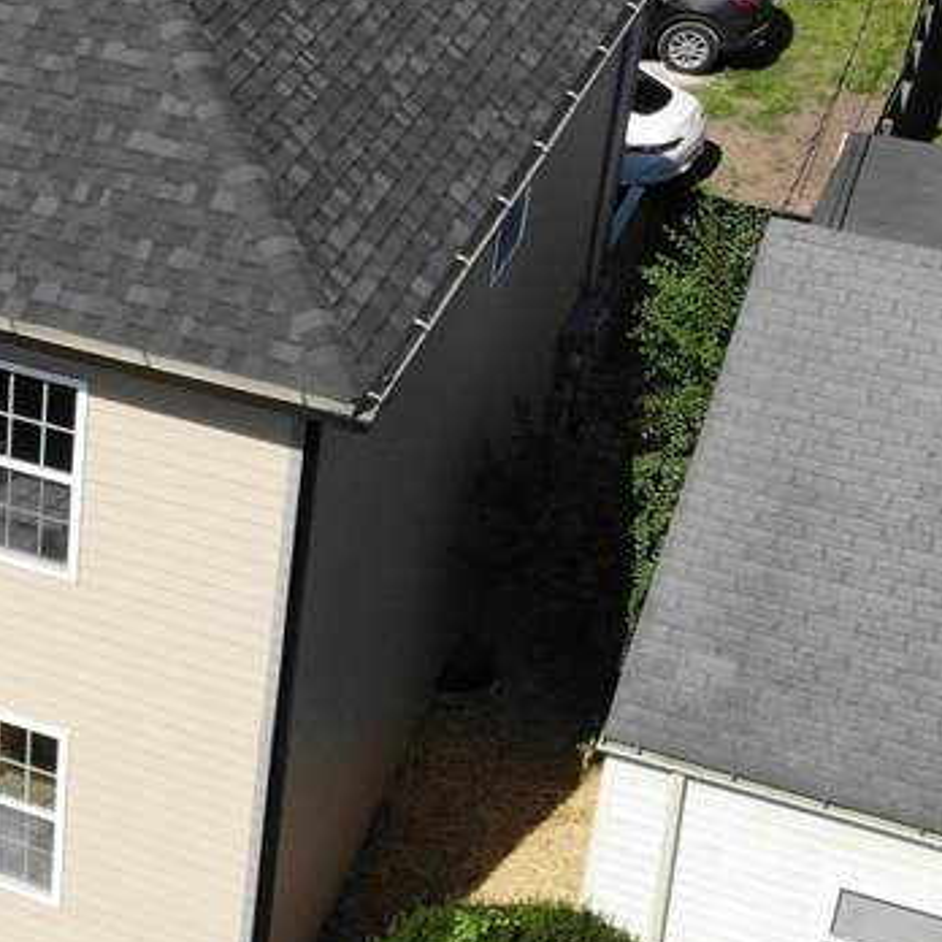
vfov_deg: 22.2
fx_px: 2401
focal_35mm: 78
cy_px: 416
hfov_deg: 20.8
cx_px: -181
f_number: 2.8
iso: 100
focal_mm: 4.5
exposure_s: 1/1075
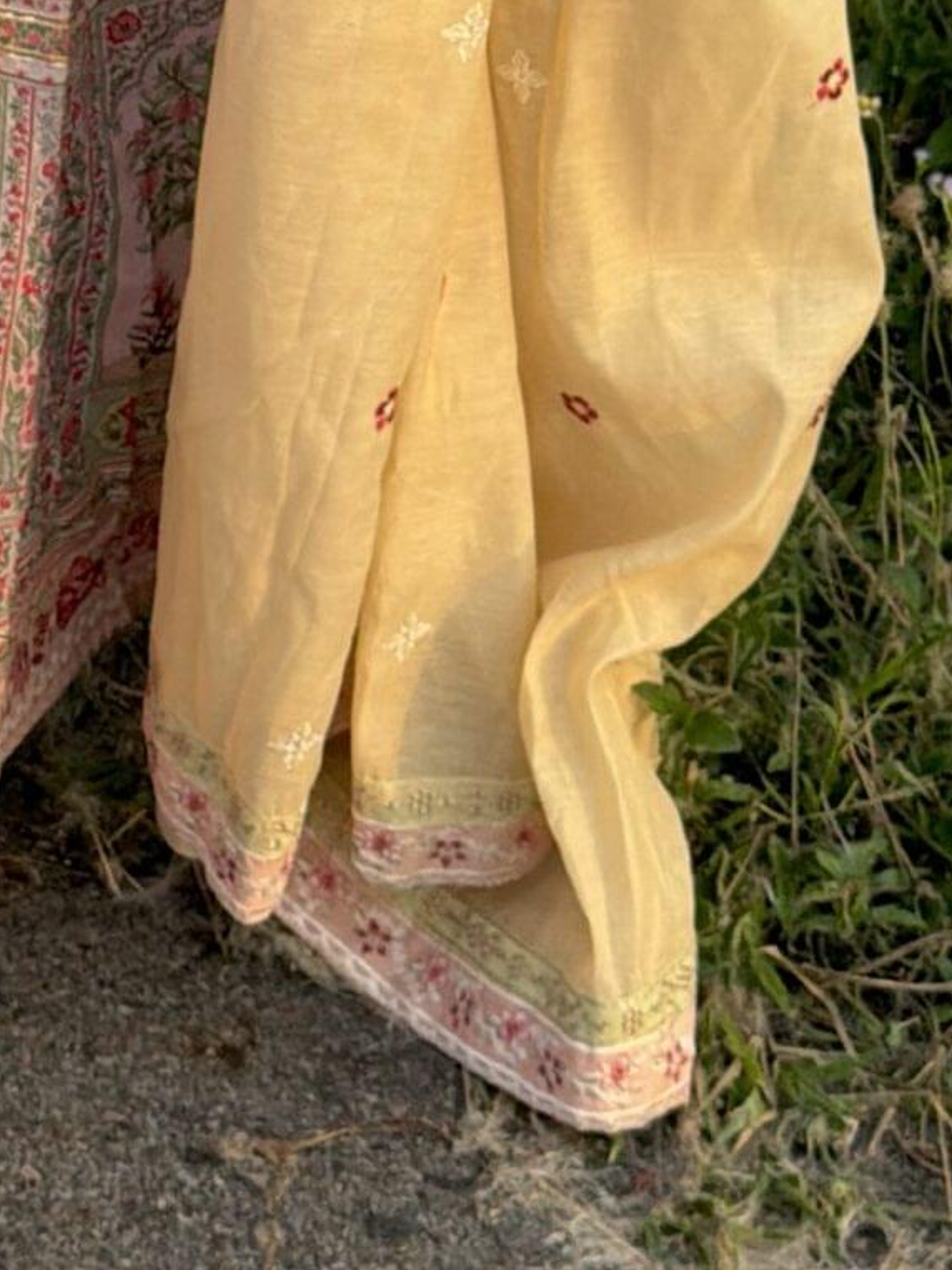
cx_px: -75
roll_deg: -3.0
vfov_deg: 11.9
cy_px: -458
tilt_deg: -22.5
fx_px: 5905
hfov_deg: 9.1
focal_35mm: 161
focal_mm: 6.76
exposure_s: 1/681
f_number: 1.78
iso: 64
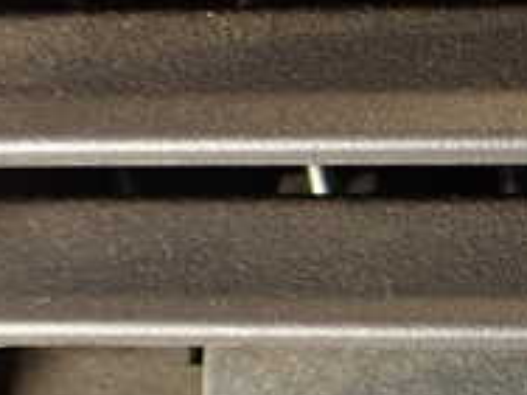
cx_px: 734
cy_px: 375
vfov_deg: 14.3
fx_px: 1553
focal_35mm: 102
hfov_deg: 17.7
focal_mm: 5.79
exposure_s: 1/30
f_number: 2.4
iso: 250
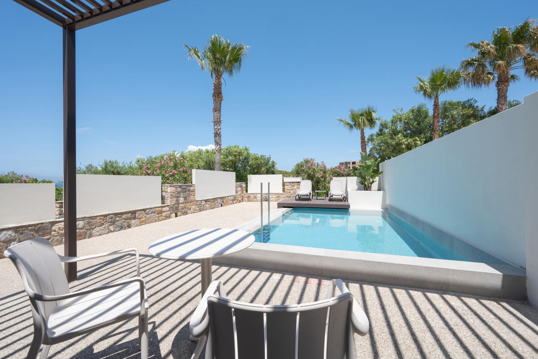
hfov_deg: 104.3
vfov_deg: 81.2
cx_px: 269
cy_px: 180
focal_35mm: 14
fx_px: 209
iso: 200
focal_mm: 14
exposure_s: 1/200
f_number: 13
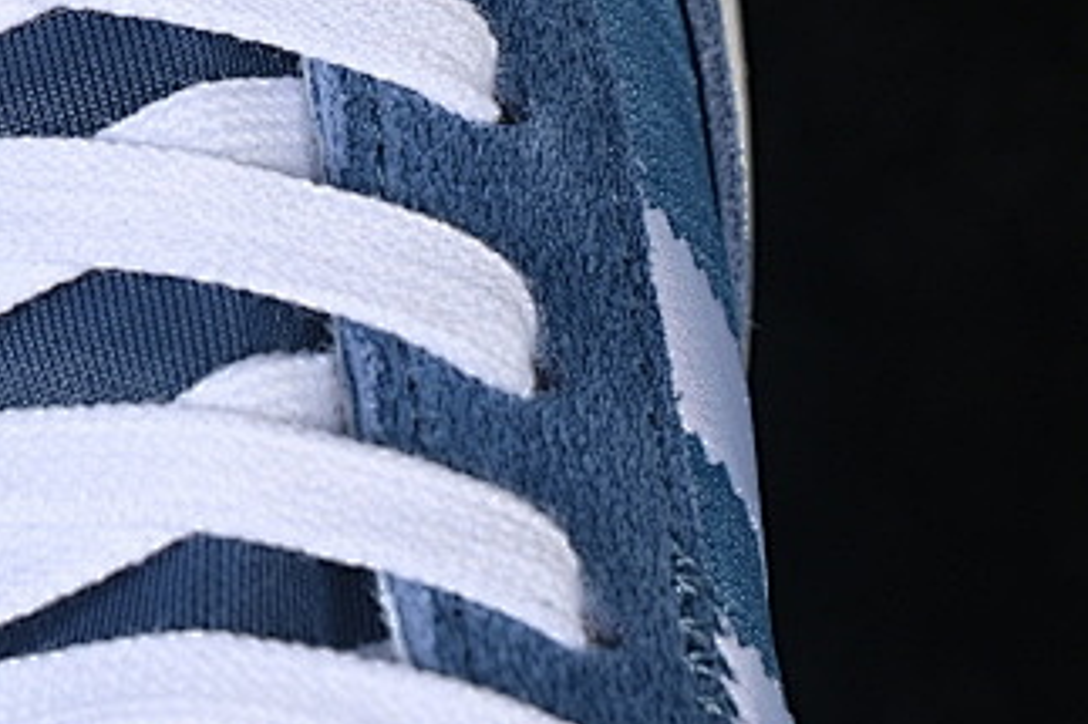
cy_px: -195
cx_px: -182
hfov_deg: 8.1
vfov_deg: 5.4
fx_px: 7582
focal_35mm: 251
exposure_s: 1/80
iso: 160
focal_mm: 50
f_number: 7.1
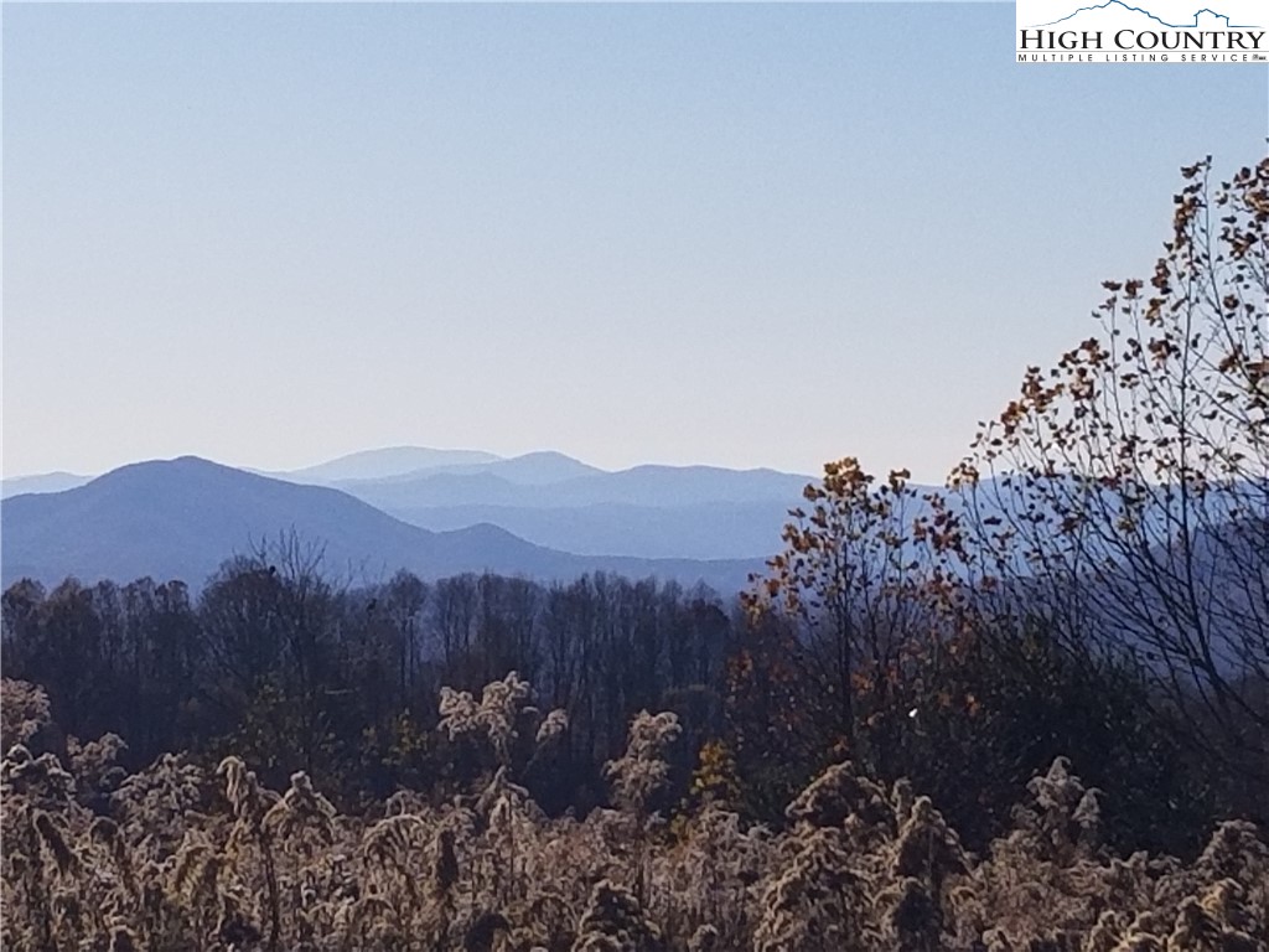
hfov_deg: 67.3
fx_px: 953
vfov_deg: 53.1
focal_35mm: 26
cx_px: 634
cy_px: 476
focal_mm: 4.25
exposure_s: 1/7728
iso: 50
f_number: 1.7
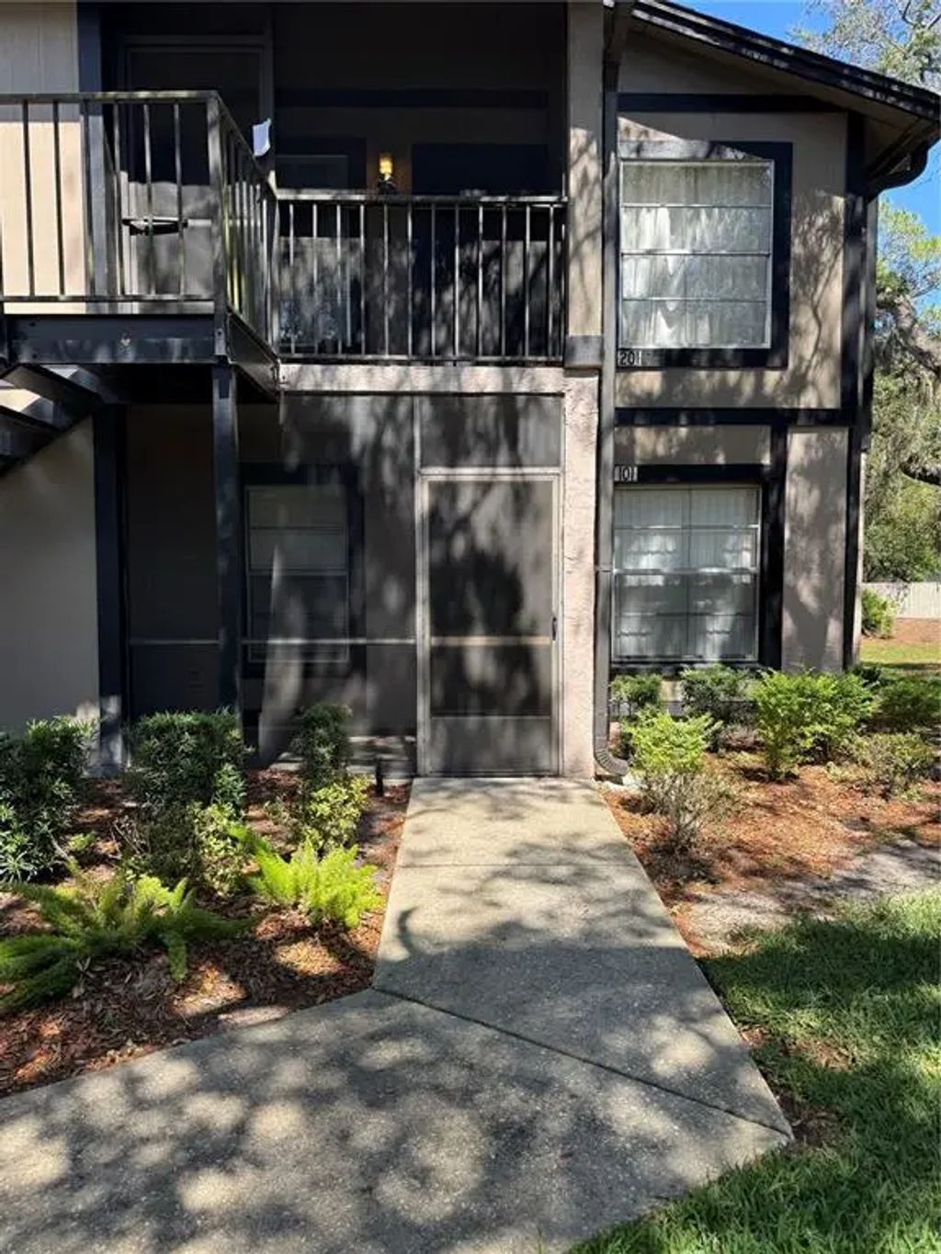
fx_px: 870
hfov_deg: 56.8
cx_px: 470
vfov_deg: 71.6
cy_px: 627
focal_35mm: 24
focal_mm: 6.76
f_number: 1.78
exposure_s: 1/888
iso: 80
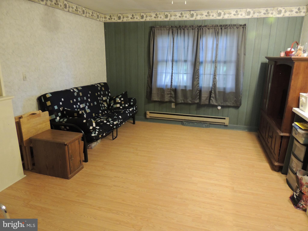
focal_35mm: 24
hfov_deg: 71.6
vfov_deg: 56.8
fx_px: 214
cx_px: 154
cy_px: 116
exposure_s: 1/8
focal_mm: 4.3
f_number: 3
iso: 500
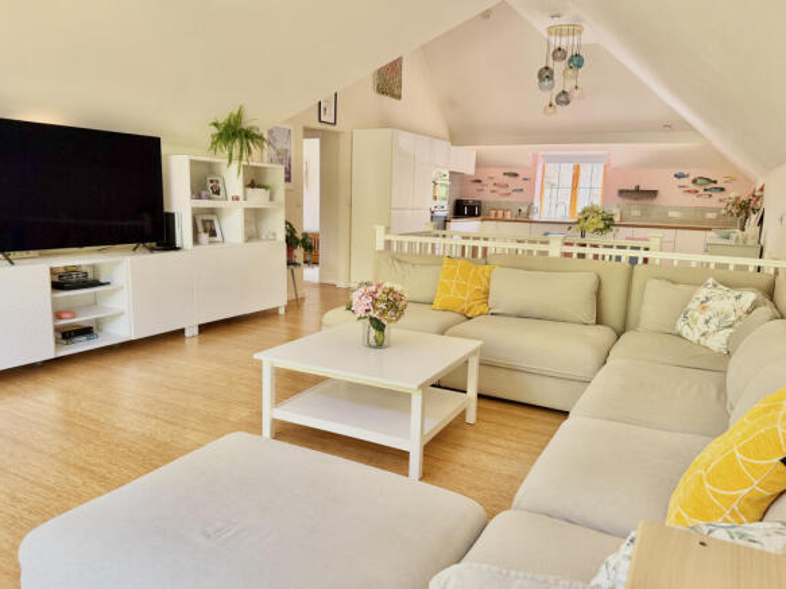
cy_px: 294
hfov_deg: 71.6
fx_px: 545
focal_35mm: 24
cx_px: 393
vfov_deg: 56.8
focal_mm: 6.76
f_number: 1.78
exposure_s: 1/121
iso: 160
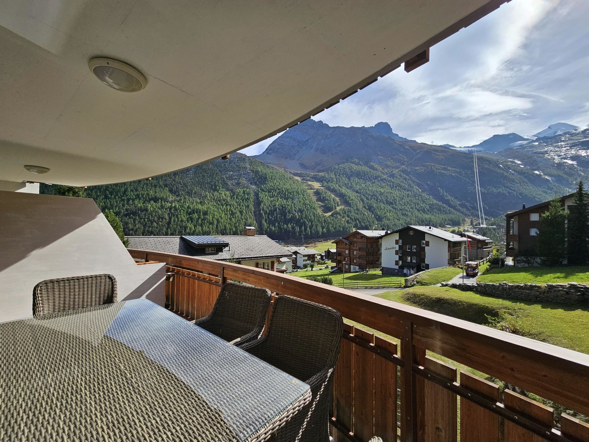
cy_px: 221
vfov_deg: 89.9
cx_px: 294
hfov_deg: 106.2
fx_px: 221
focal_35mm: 13
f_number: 2.2
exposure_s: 1/2679
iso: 50
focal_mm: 2.2
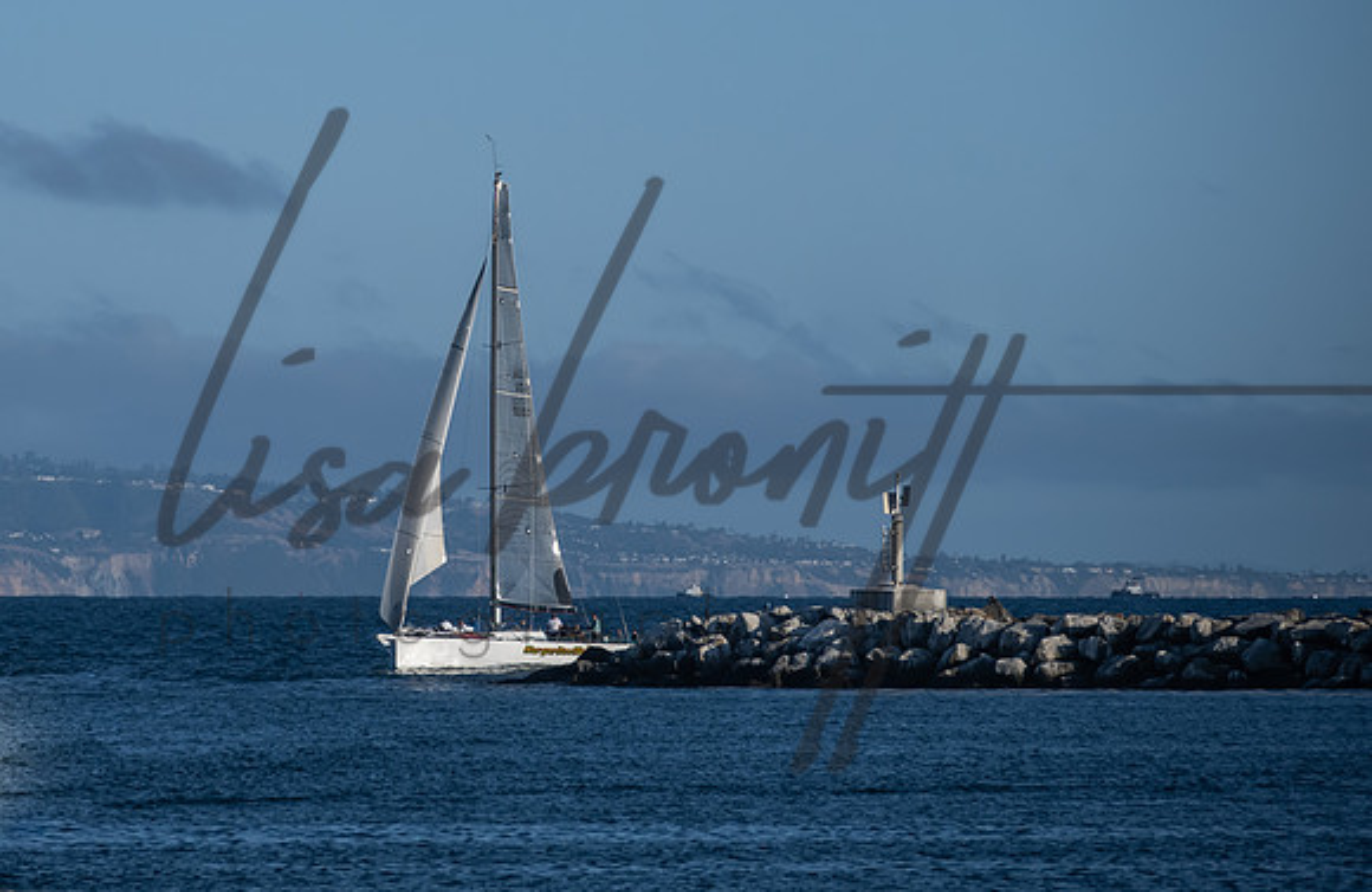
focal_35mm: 303
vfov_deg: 4.5
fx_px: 11452
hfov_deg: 6.9
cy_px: 236
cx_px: 404
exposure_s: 1/2500
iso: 320
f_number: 6.3
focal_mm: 200
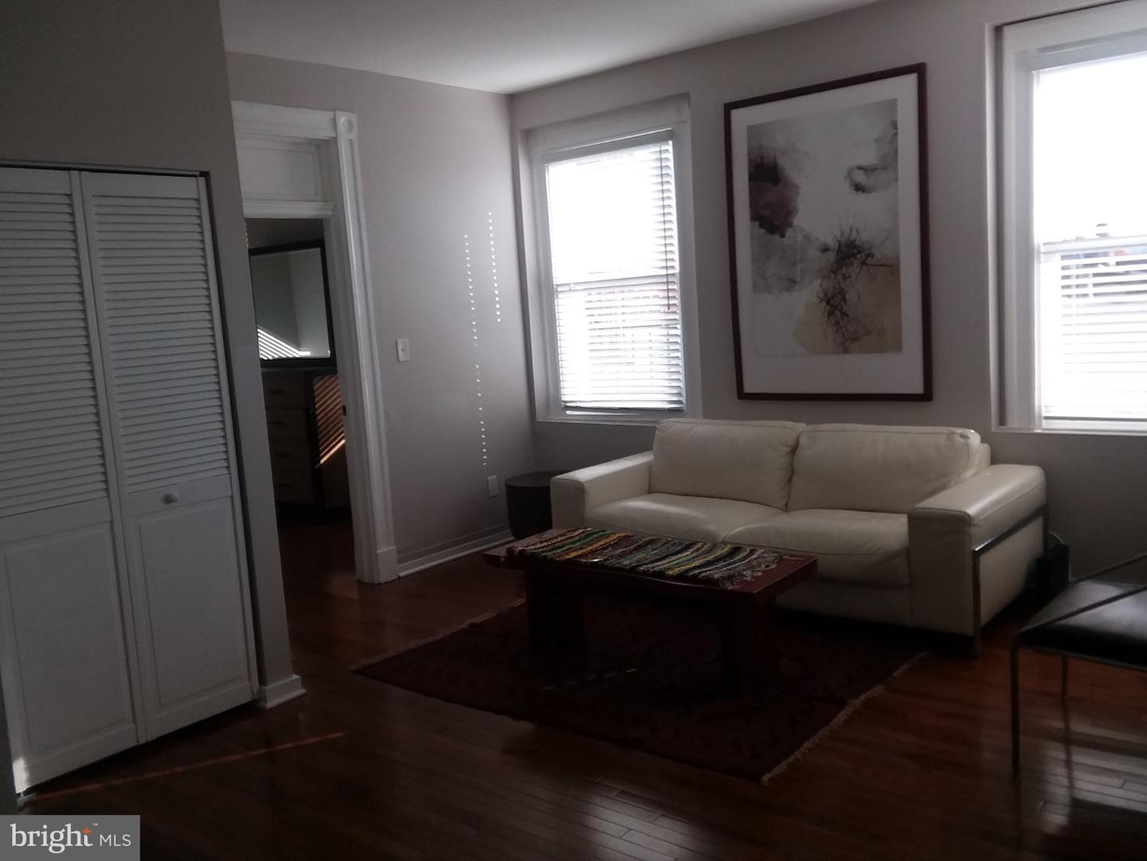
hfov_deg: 61.6
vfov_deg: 48.3
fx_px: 961
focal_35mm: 29
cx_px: 574
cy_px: 430
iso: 40
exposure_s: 1/255
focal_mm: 2.47
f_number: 1.9
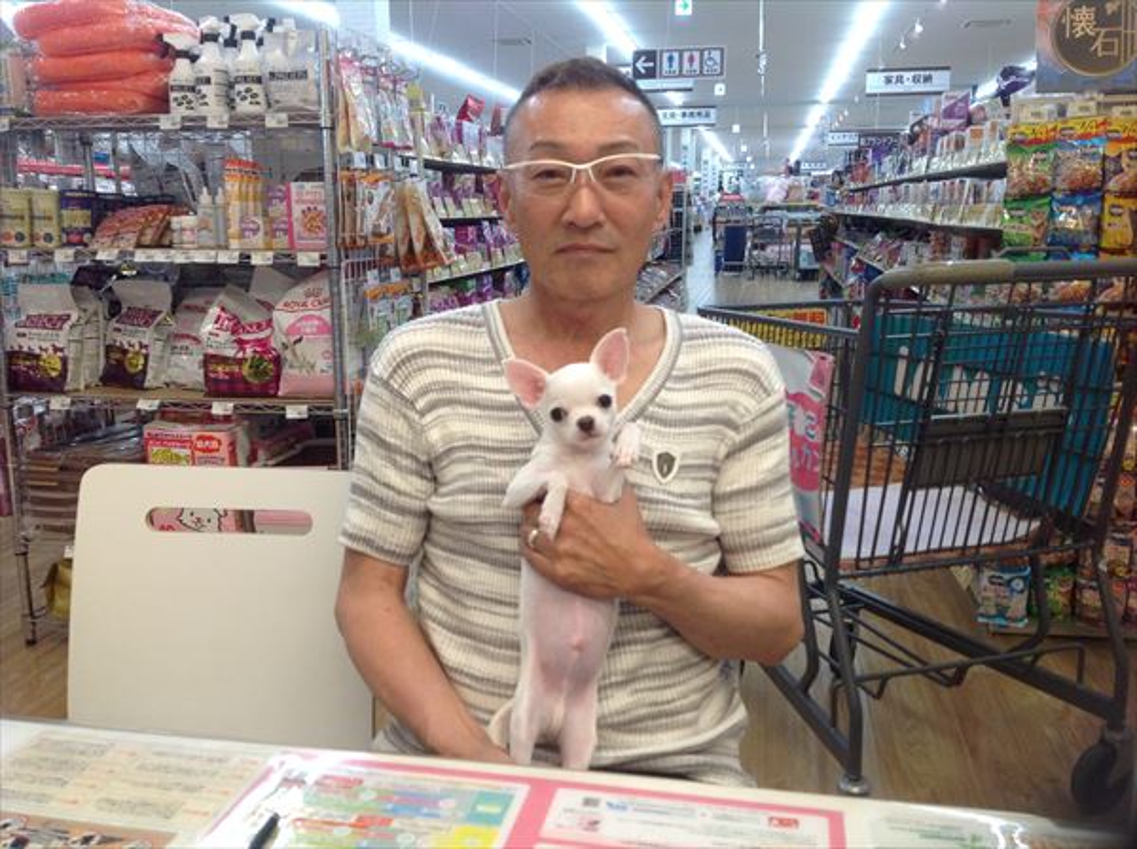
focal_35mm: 35
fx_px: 1148
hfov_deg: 52.7
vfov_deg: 40.6
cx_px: 568
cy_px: 424
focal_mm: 4.28
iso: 80
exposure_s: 1/60
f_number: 2.4
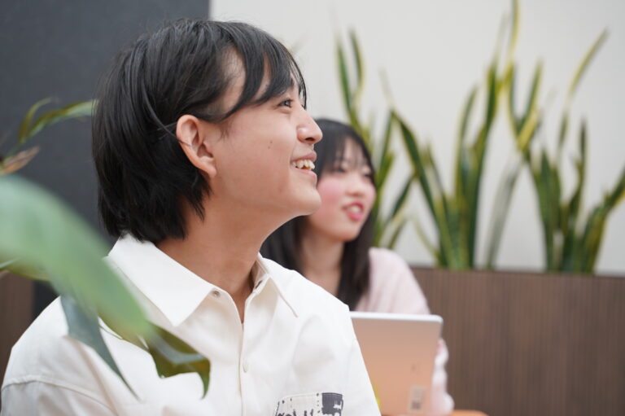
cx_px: 312
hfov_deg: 27.0
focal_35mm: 75
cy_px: 208
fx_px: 1301
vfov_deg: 18.2
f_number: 4
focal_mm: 75
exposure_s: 1/160
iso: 800
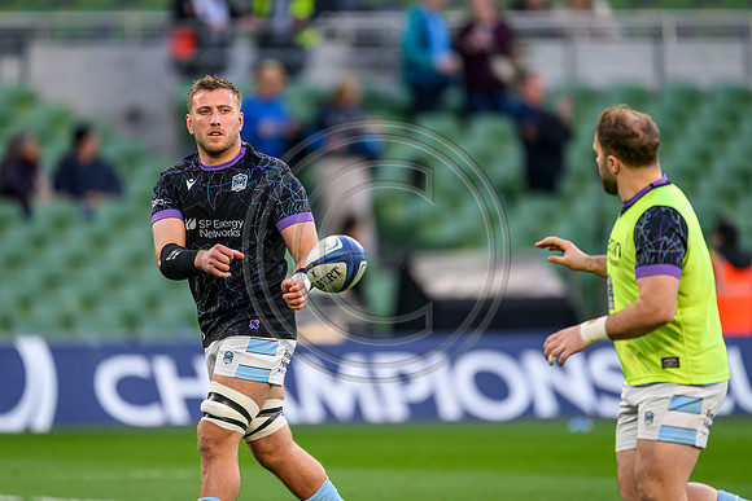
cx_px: 376
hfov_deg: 3.7
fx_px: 11700
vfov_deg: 2.5
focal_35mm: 560
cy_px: 250
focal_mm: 560
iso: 1600
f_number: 4
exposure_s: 1/1250
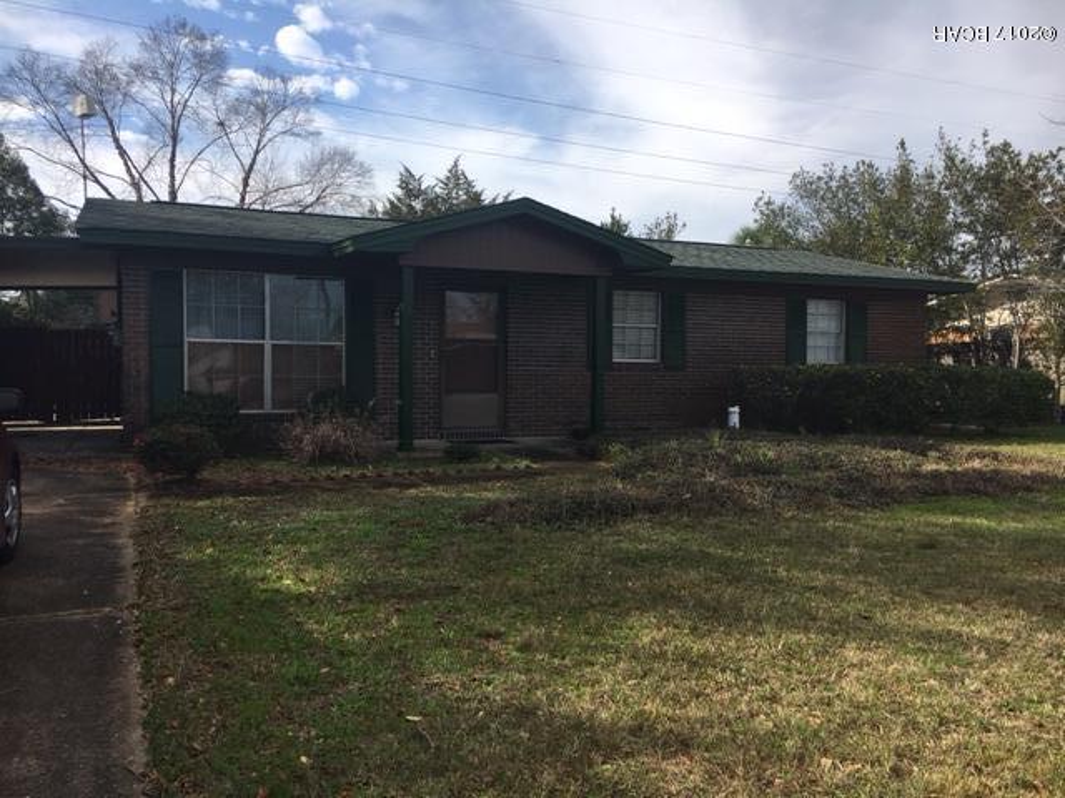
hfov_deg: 61.7
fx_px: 892
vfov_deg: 48.2
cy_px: 399
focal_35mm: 29
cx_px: 532
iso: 25
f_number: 2.2
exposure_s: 1/1603
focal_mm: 4.15
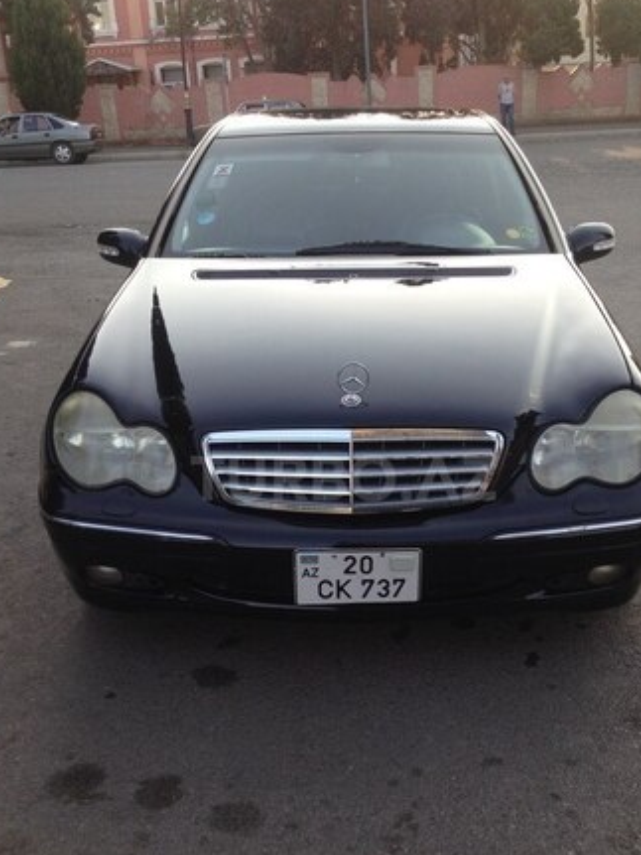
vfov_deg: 48.9
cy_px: 478
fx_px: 939
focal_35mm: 38
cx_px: 343
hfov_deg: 37.7
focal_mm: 4.12
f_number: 2.4
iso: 50
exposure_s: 1/210
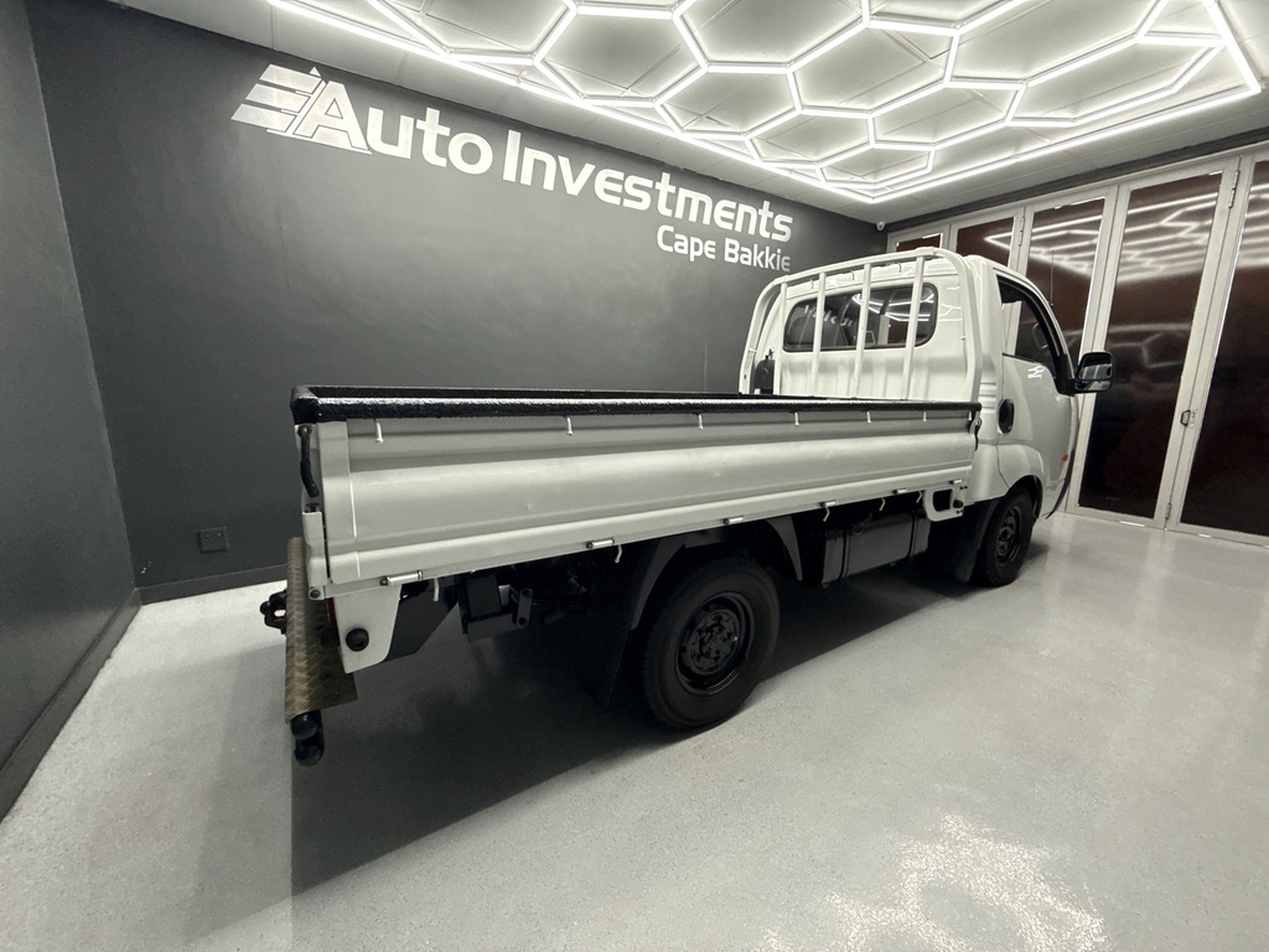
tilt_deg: -10.4
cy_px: 476
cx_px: 634
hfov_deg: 102.1
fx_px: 513
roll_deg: +0.2
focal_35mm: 14
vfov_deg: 85.7
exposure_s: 1/100
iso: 320
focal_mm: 2.22
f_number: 2.2
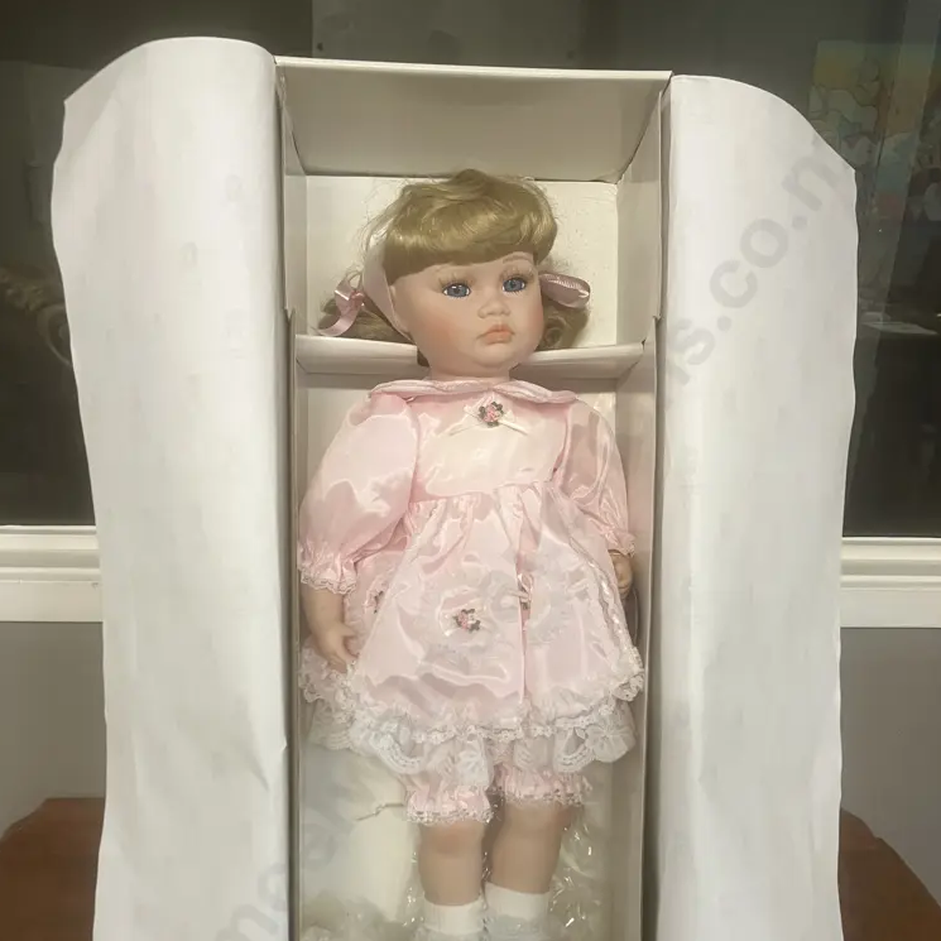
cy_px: 644
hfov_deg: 48.4
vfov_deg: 47.5
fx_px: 1046
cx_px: 462
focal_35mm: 34
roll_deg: -1.7
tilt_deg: -23.7
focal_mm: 3.99
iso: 125
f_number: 1.8
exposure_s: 1/50
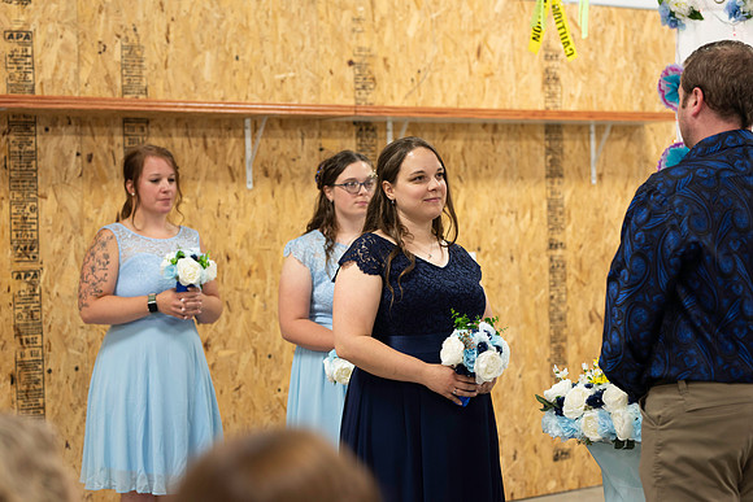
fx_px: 1778
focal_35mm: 85
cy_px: 251
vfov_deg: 16.1
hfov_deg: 23.9
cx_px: 376
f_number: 3.5
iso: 640
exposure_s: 1/125
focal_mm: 85
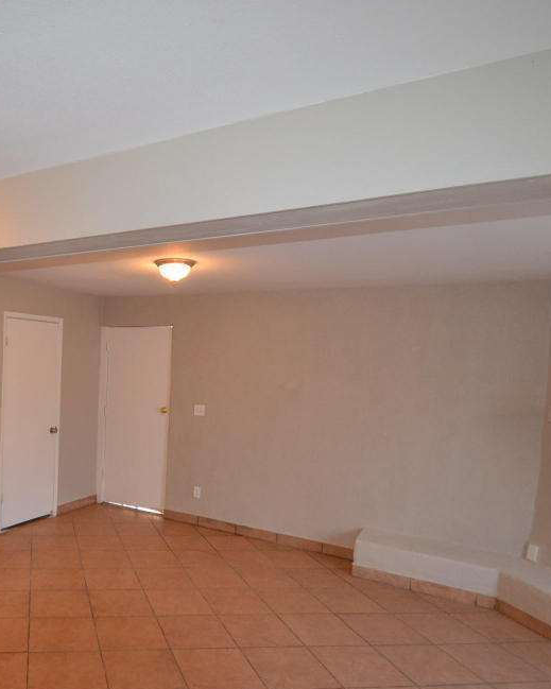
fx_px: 510
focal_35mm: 25
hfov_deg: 52.1
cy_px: 365
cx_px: 89
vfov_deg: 68.0
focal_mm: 10
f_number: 3.5
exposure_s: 1/60
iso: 640
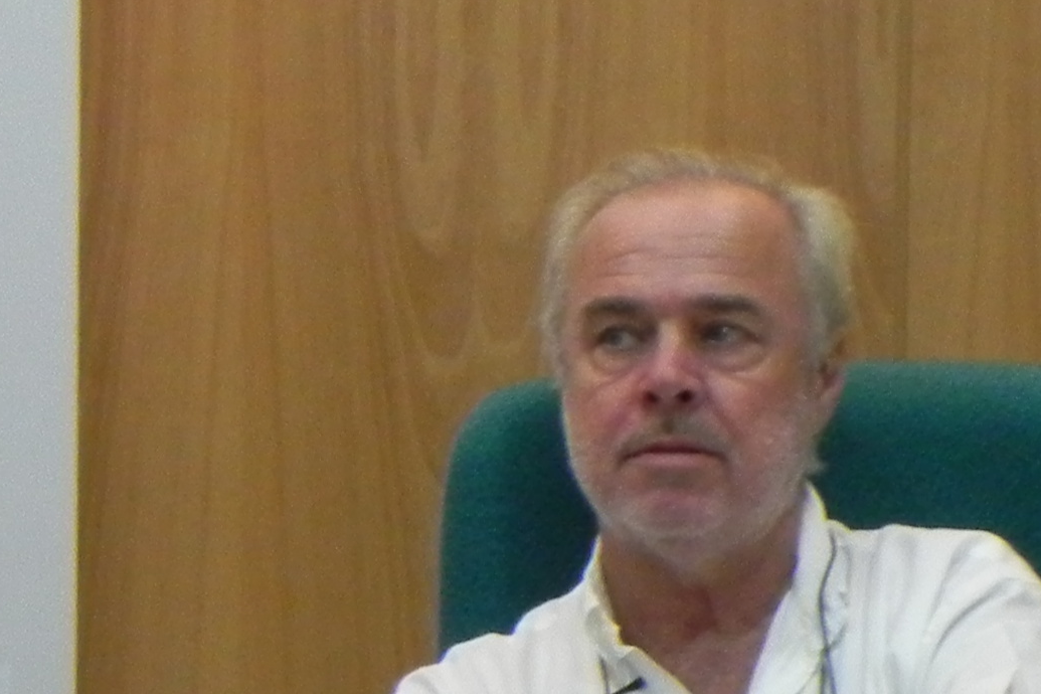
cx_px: -448
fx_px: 12404
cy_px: 646
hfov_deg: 4.8
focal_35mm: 429
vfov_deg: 3.2
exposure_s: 1/30
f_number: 4
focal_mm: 20.8
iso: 334
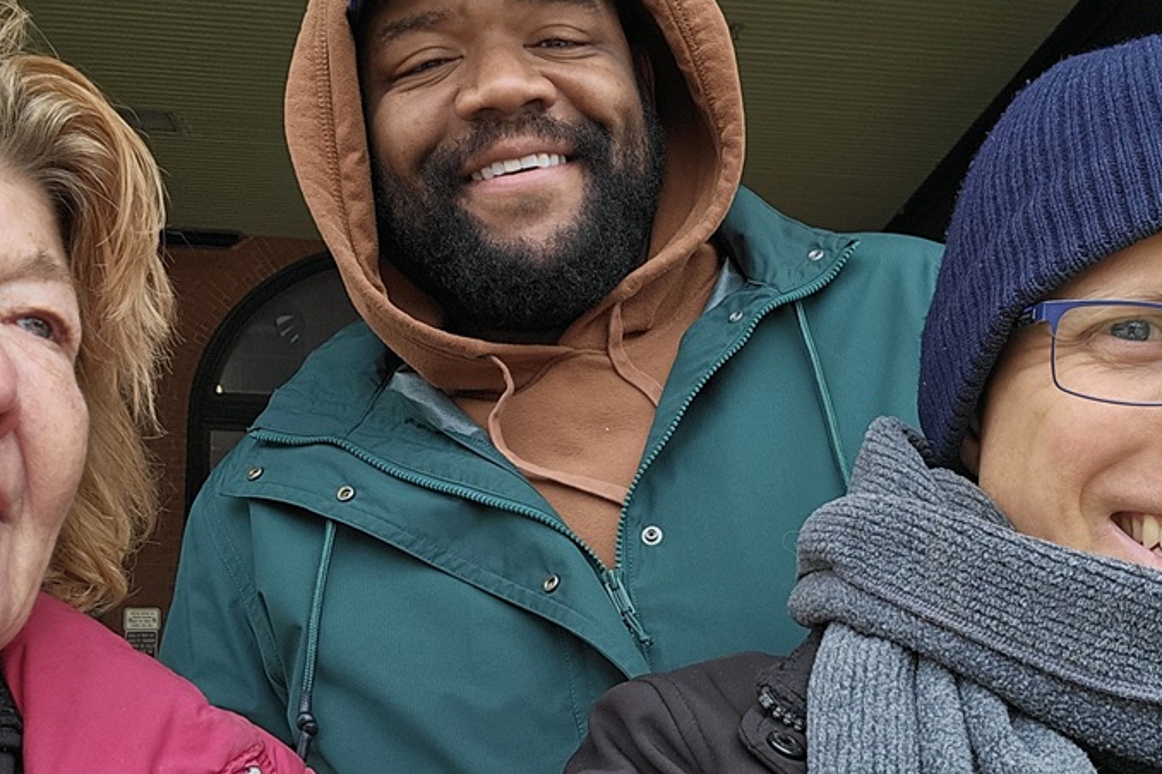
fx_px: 1485
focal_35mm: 46
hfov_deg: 42.4
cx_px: 740
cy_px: 533
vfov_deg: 29.0
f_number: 2.2
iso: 40
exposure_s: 1/120
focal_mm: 3.3
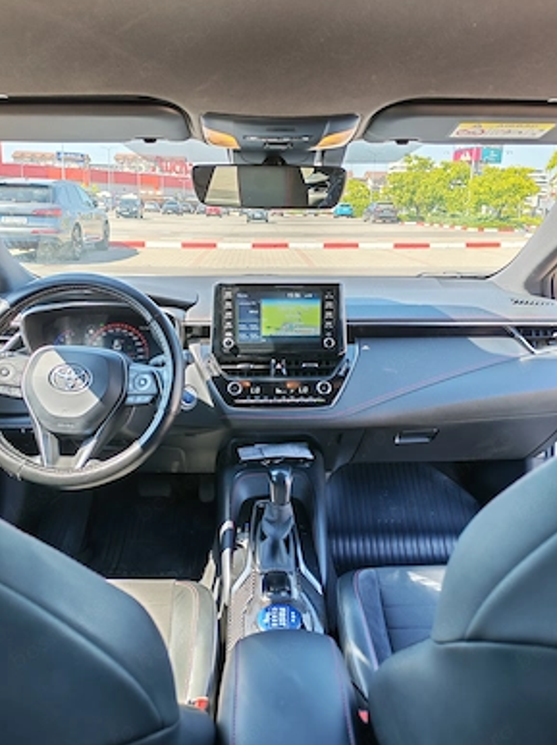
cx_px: 274
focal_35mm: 28
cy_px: 361
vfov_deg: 63.5
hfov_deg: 49.7
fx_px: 601
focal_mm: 6.12
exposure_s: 1/100
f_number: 1.9
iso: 100
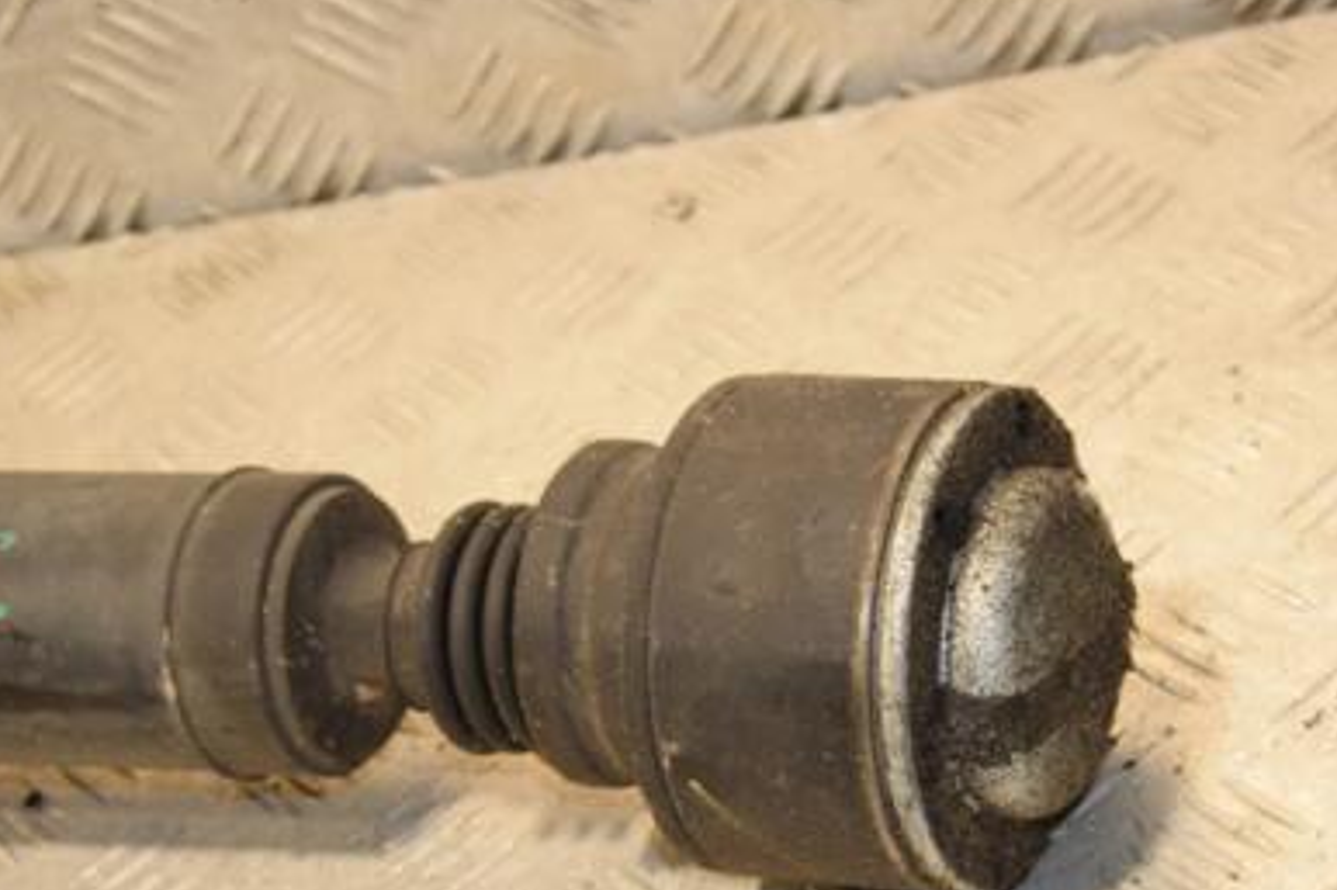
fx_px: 4158
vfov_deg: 12.2
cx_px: 831
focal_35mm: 112
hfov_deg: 18.2
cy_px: 668
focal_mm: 48
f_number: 5.6
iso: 800
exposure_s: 1/200
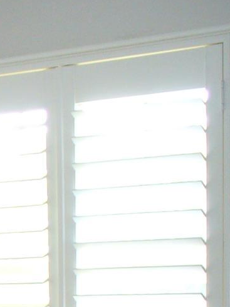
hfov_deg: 8.9
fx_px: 1373
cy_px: 455
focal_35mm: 155
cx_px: -259
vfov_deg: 12.2
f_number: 2.8
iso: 100
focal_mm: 6.1
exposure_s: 1/30
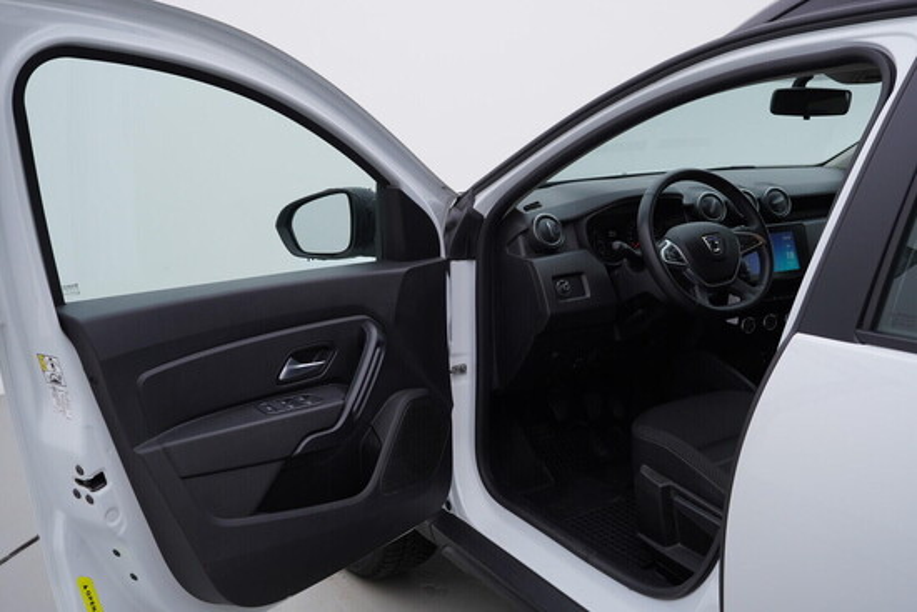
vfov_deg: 36.9
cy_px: 306
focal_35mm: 36
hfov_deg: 53.1
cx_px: 458
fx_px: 917
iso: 125
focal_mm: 24
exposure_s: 1/80
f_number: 4
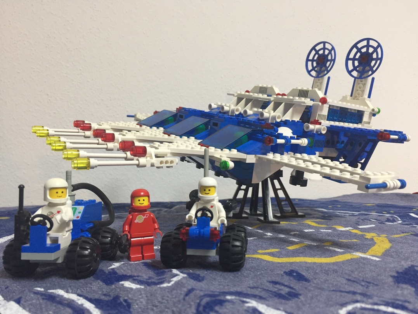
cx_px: 209
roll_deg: -0.7
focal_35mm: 29
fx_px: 350
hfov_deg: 61.7
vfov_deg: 48.2
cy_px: 157
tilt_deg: +2.4
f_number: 2.2
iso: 160
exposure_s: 1/33
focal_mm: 4.15
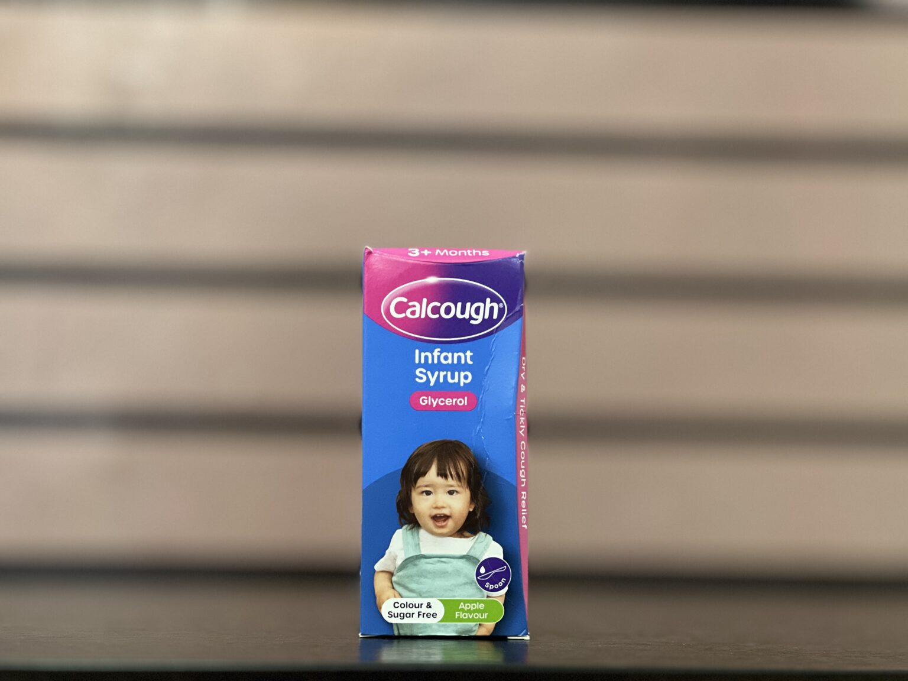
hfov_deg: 25.3
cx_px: 454
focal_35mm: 77
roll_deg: -0.6
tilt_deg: +3.2
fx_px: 2020
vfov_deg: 19.1
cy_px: 340
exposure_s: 1/25
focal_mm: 9
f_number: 2.8
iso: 320
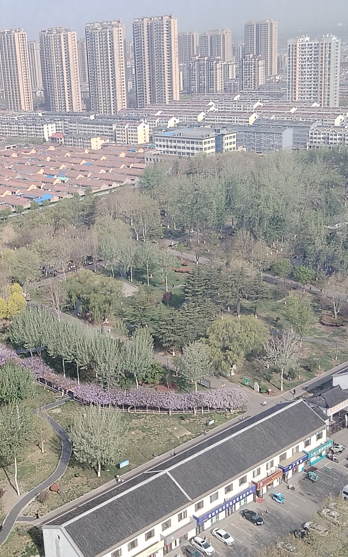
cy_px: 281
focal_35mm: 49
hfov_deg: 25.9
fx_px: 744
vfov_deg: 41.1
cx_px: 68
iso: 100
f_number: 1.8
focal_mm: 4.25
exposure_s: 1/182
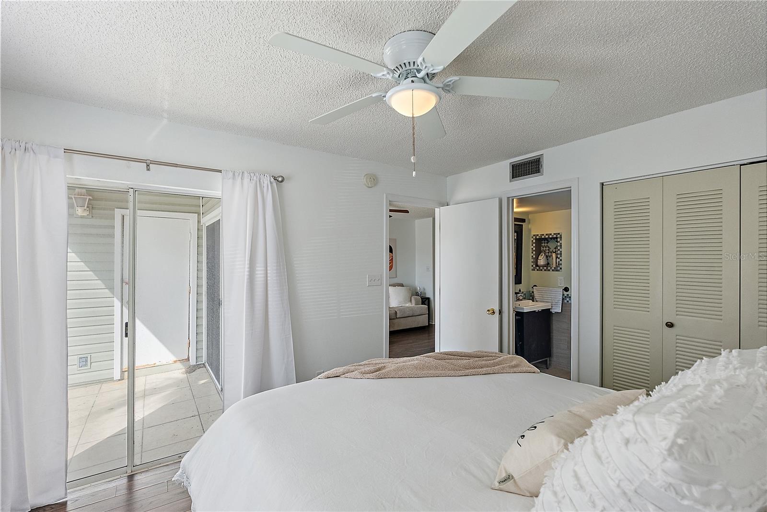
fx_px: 352
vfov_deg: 72.1
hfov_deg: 95.0
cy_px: 256
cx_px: 384
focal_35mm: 16
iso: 1600
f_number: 7.1
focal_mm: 16.5
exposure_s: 1/500
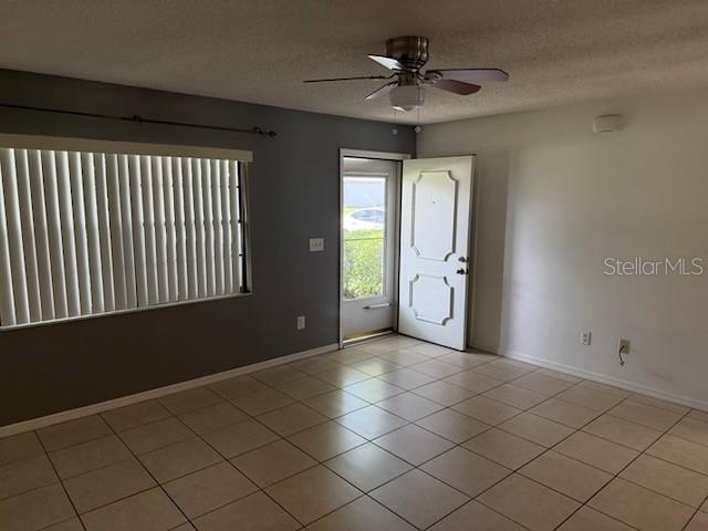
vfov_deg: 56.8
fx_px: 491
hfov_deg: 71.6
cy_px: 266
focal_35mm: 24
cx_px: 354
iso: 200
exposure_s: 1/184
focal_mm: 6.76
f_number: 1.78
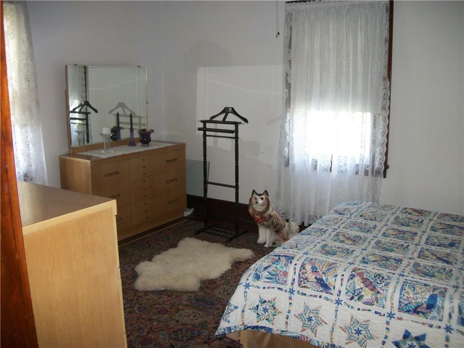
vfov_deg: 44.2
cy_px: 174
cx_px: 232
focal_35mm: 32
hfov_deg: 56.8
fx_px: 429
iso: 160
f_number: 2.9
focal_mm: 5.7
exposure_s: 1/30
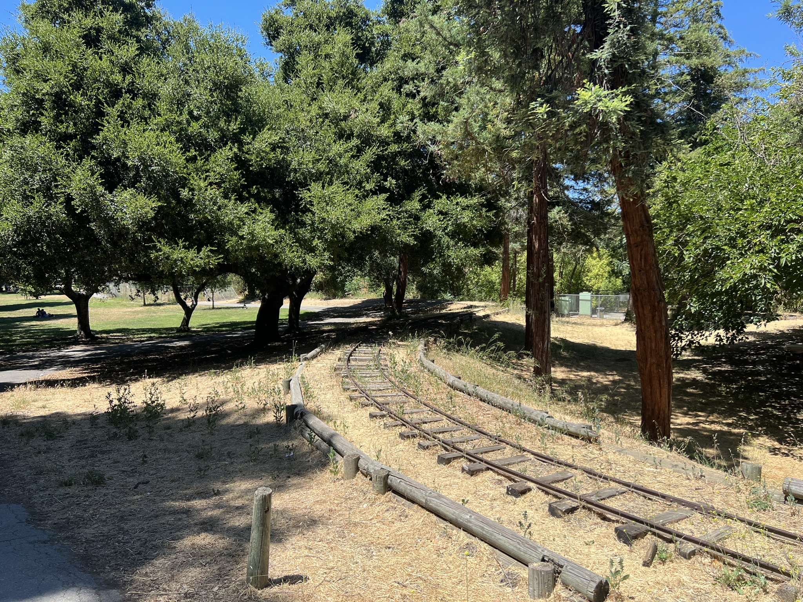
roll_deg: +0.4
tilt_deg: -4.4
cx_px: 402
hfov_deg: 67.3
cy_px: 301
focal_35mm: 26
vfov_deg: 53.1
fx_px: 603
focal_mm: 5.7
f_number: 1.5
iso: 50
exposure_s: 1/2123
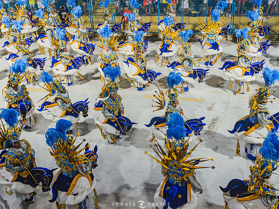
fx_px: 314
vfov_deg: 36.8
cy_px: 106
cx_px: 140
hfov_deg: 47.9
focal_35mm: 39
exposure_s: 1/320
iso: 1600
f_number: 4
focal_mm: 35
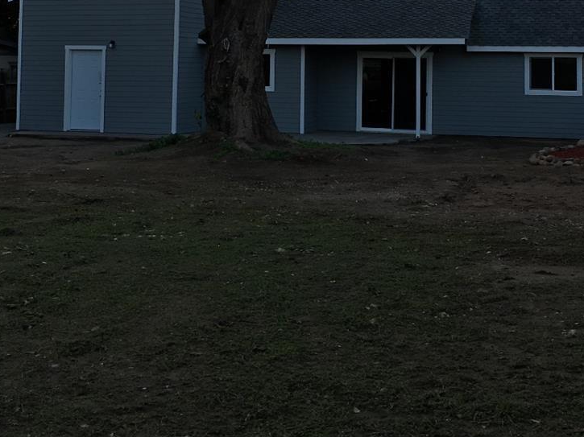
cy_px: 21
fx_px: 1012
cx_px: 289
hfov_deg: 32.2
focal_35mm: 60
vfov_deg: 23.6
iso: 25
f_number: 2.2
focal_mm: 4.15
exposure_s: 1/126
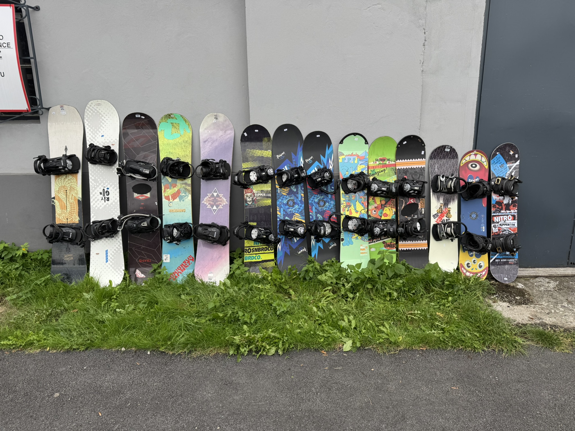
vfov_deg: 56.8
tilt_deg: -13.6
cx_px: 288
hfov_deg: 71.6
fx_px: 399
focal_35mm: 24
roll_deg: +0.8
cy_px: 216
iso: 80
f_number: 1.78
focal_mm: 6.76
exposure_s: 1/938
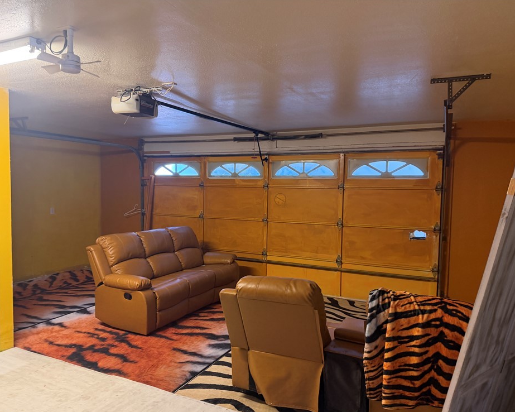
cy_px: 213
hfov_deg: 66.0
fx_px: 396
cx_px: 248
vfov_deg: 54.9
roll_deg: -1.2
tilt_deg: -2.8
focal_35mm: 26
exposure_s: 1/60
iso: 250
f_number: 1.78
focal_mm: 6.76
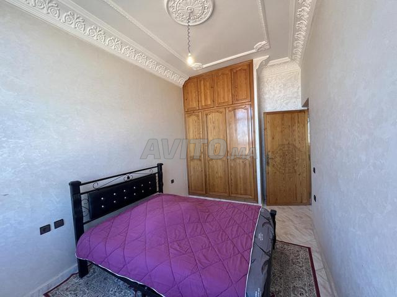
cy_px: 148
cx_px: 198
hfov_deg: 106.2
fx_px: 149
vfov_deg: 89.9
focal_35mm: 13
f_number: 1.8
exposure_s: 1/100
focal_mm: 1.57
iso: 80
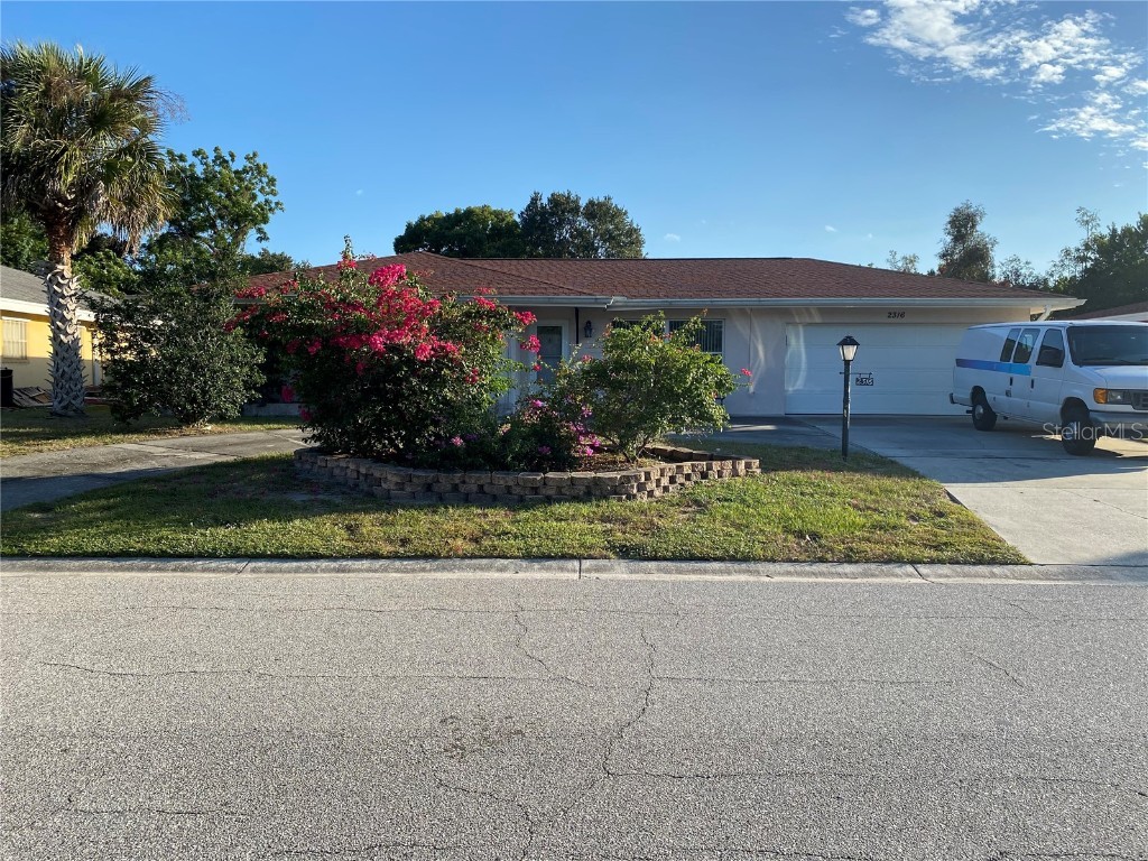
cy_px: 430
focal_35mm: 26
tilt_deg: -2.4
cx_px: 574
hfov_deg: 67.3
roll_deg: -0.5
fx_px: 862
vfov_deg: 53.1
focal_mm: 4.25
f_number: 1.8
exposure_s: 1/1754
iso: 32
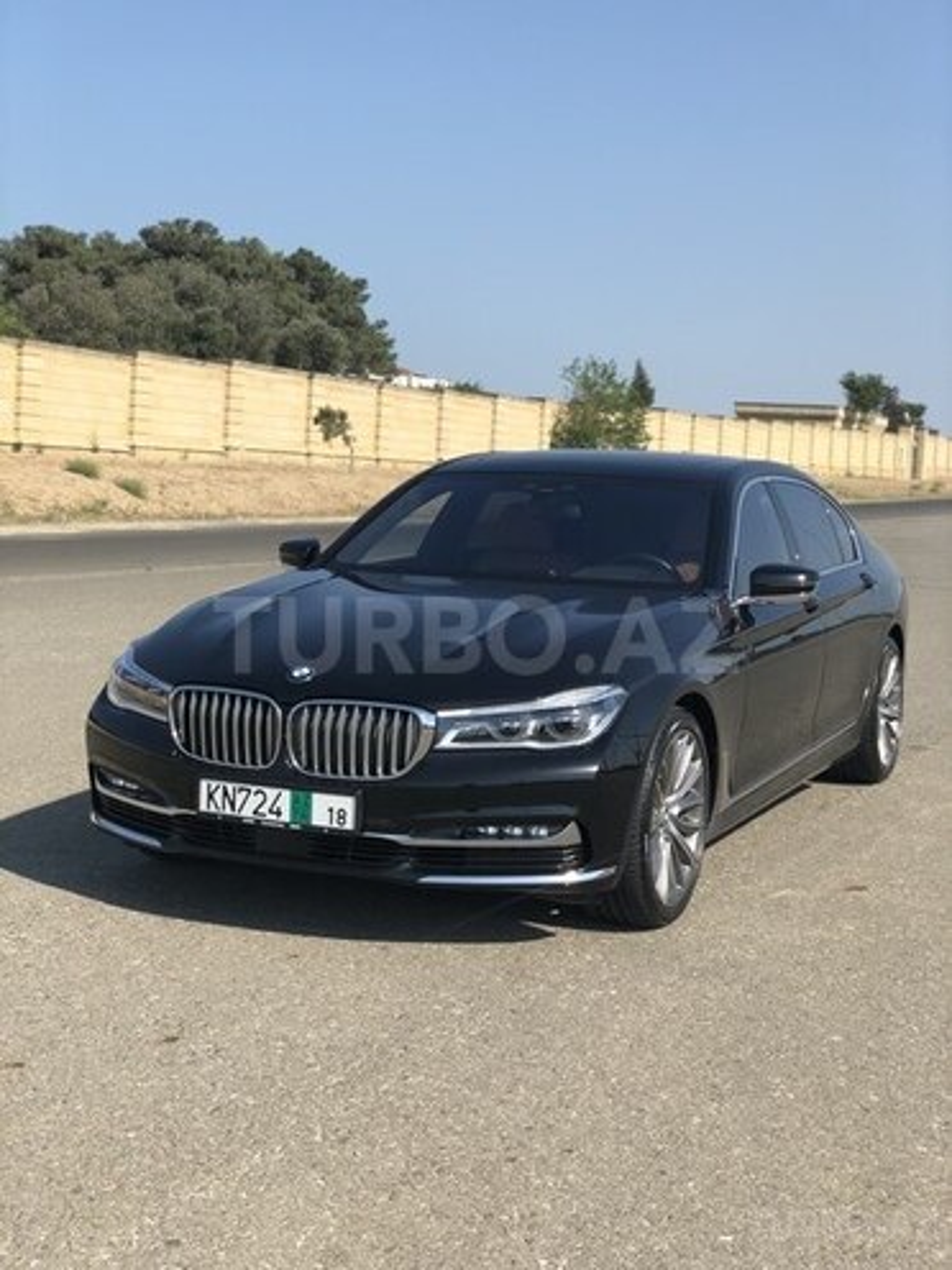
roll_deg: -3.3
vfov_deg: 36.8
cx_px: 476
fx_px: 1907
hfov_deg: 28.0
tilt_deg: -4.8
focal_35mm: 52
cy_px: 635
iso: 16
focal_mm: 6
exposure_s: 1/1021
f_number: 2.4
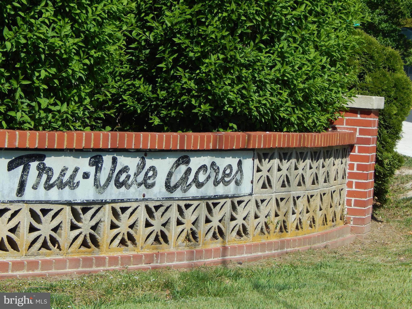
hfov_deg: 12.2
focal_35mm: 162
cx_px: 206
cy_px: 154
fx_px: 1928
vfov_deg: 9.2
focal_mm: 28.7
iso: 125
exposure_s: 1/800
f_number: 5.1
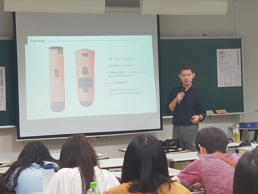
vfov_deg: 28.0
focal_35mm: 52
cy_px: 97
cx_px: 129
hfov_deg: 36.8
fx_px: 388
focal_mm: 6
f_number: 2.4
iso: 125
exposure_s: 1/30
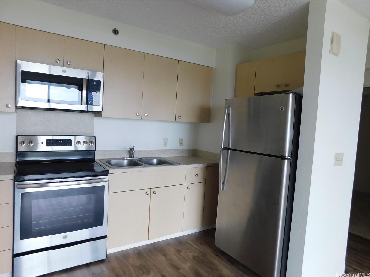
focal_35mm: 23
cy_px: 138
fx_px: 246
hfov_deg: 73.9
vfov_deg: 58.9
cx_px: 185
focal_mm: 4
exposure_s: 1/50
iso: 125
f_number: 3
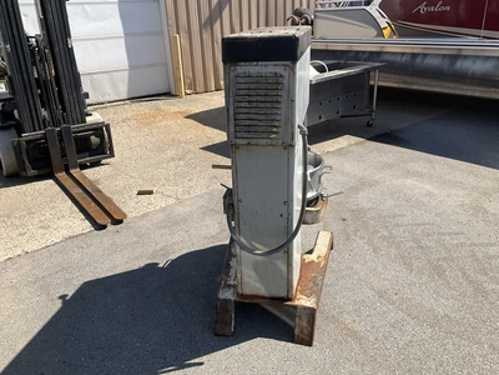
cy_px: 188
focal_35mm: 29
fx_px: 418
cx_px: 250
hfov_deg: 61.7
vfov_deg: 48.2
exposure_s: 1/1675
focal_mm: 3
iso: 25
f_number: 1.8
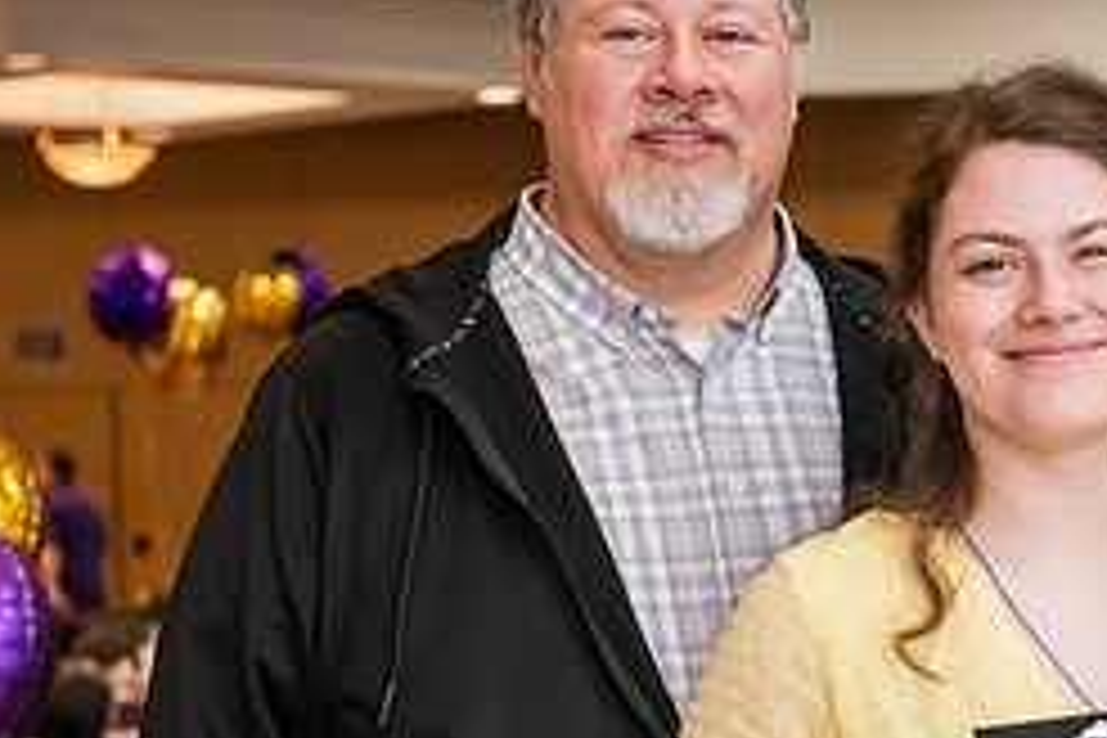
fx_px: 4212
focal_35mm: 137
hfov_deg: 14.8
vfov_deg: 10.0
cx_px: 1071
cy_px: 565
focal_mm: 58
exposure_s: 1/125
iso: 1600
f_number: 4
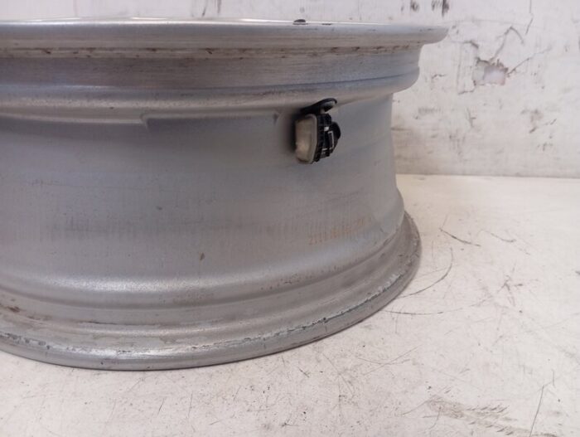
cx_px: 290
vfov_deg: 49.9
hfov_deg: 63.4
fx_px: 470
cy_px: 218
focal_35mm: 28
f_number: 1.8
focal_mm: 4.22
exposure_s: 1/33.3
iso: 279
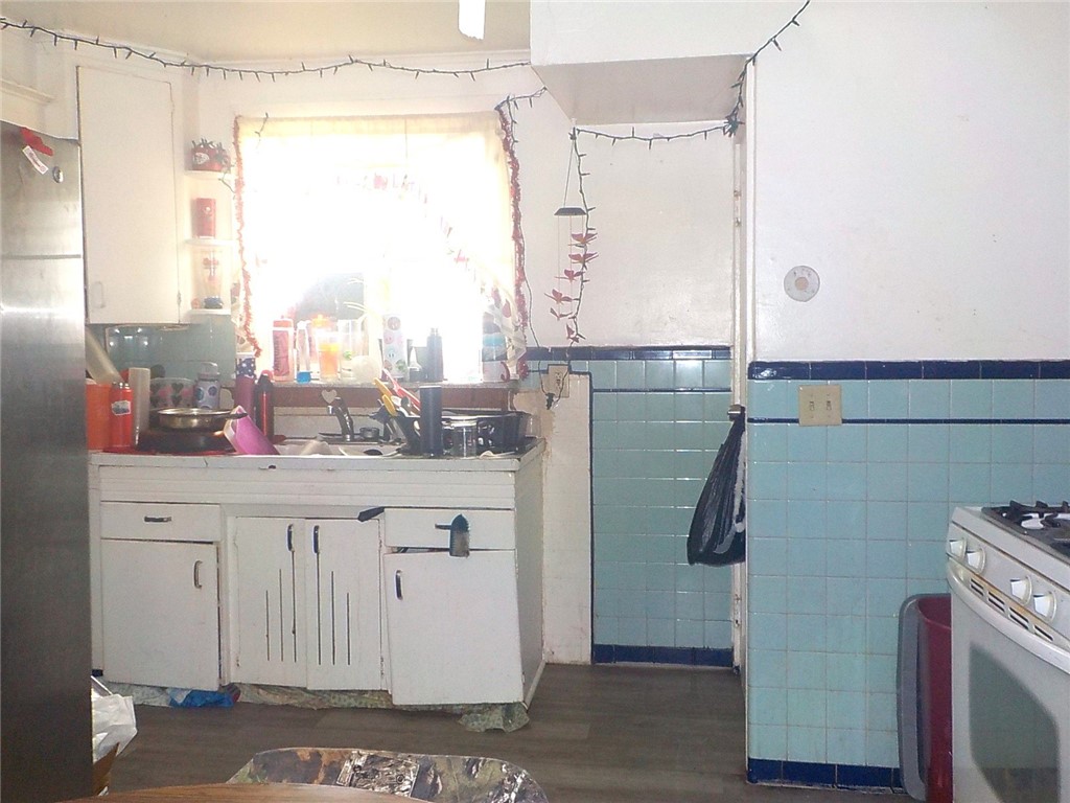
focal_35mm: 30
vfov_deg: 46.8
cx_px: 535
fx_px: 927
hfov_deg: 60.0
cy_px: 402
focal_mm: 4.1
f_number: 3.3
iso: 200
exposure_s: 1/30
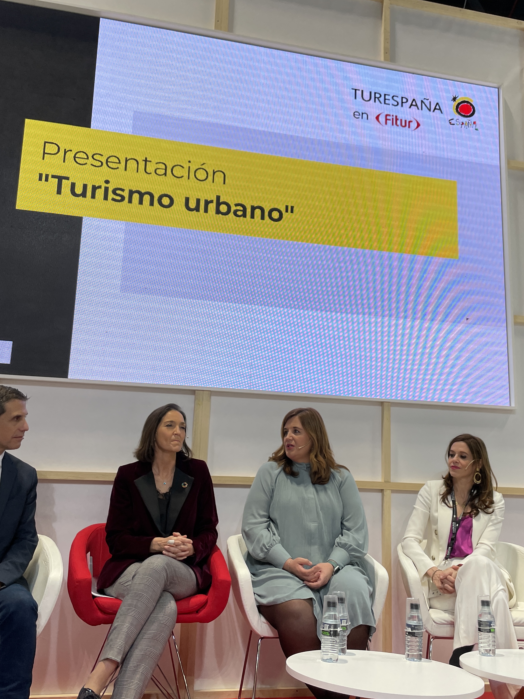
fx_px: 706
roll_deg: -1.8
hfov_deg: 40.6
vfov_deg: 52.6
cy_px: 350
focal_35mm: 35
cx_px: 293
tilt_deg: +13.9
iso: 64
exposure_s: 1/100
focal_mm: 4.2
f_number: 1.6
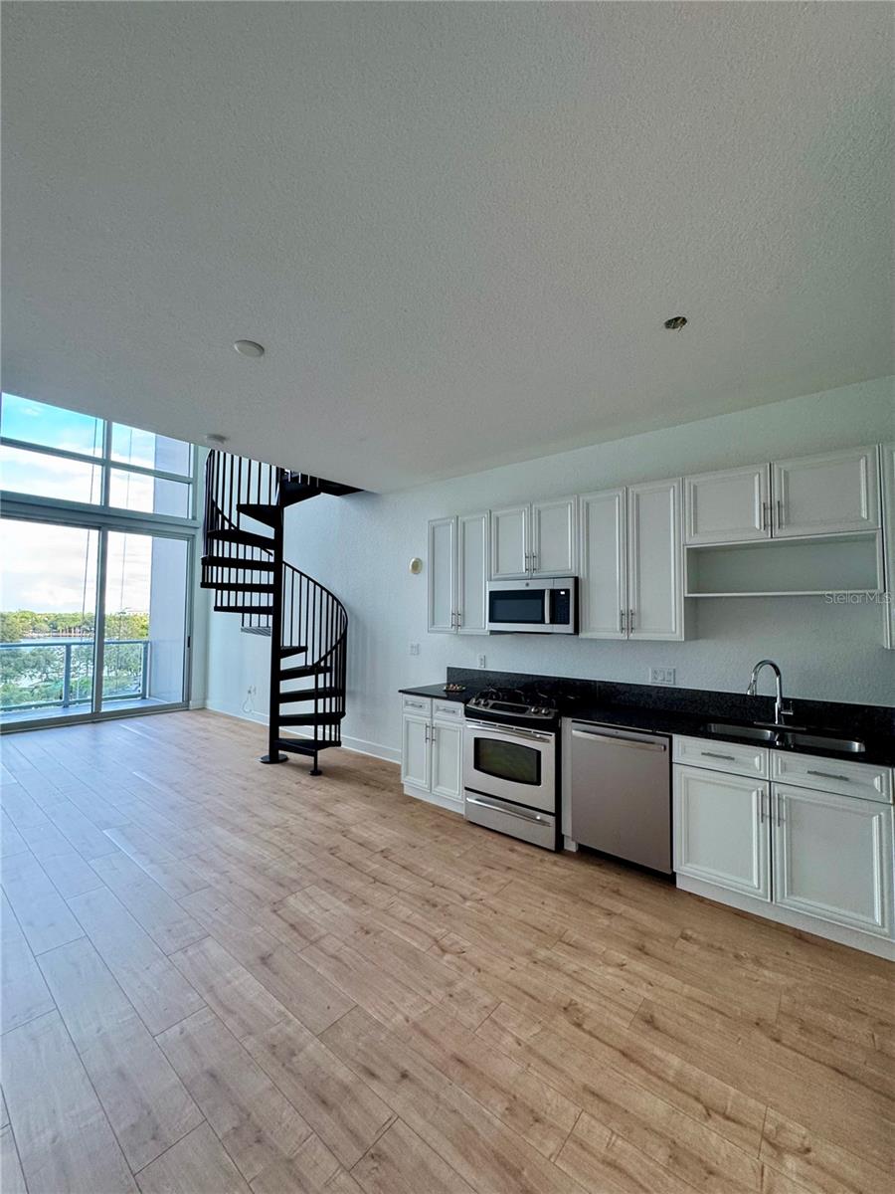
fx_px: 483
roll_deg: +0.2
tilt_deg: +2.2
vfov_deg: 102.1
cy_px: 597
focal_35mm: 14
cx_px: 448
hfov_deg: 85.7
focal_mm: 2.22
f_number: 2.2
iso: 160
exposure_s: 1/120
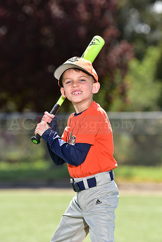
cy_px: 121
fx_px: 1349
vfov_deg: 10.3
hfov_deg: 6.9
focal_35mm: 200
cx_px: 81
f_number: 5
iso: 80
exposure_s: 1/250
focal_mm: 200
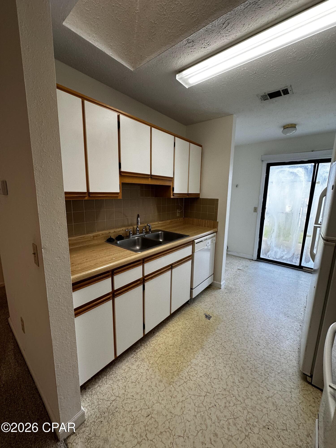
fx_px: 181
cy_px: 224
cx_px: 168
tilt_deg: -10.1
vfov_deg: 102.1
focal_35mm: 14
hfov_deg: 85.7
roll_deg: -1.6
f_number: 2.2
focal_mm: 2.22
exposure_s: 1/120
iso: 100
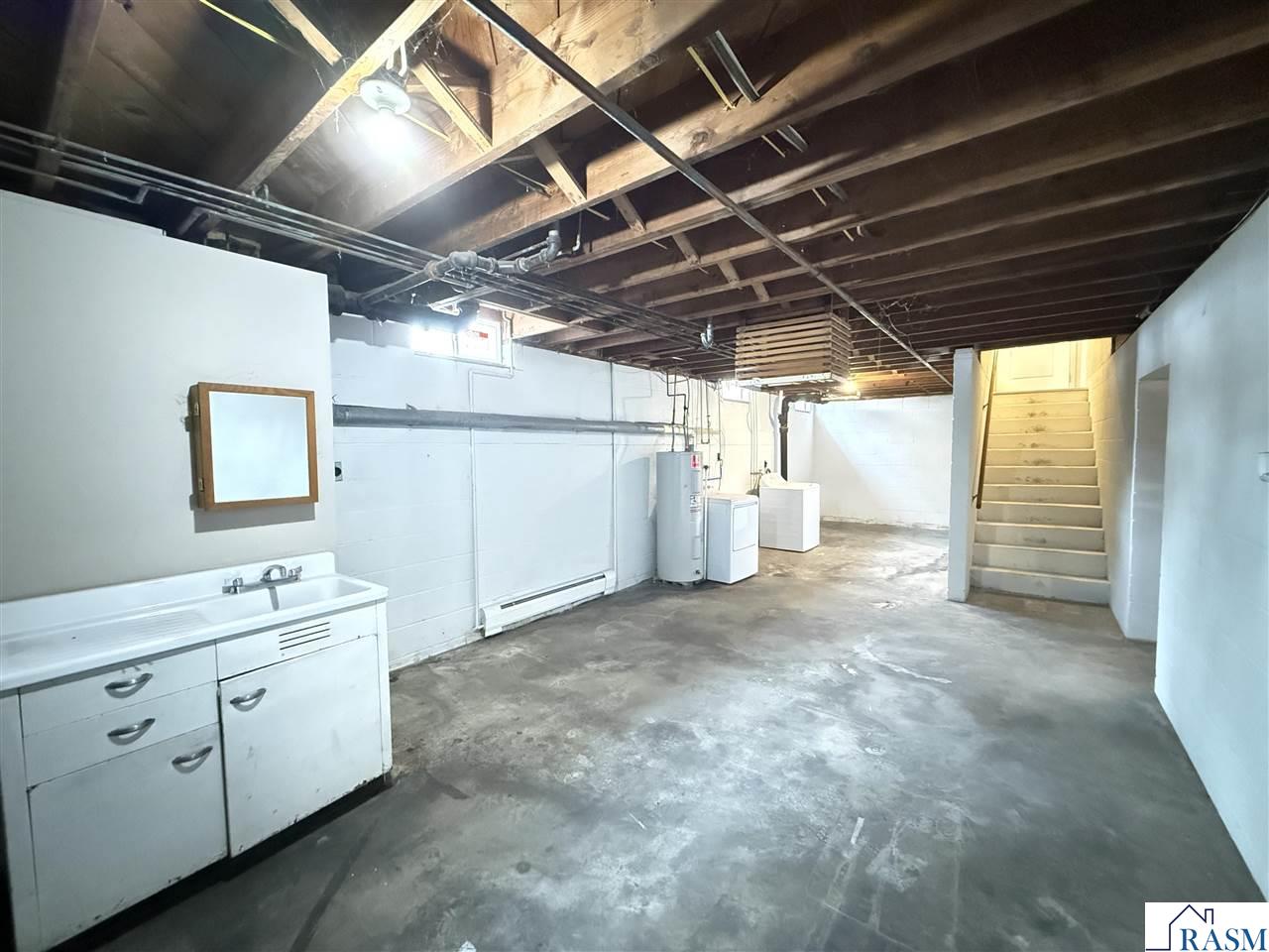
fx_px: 513
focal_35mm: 14
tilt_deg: -2.4
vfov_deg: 85.7
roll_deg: +0.6
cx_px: 634
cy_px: 476
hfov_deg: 102.1
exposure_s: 1/30
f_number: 2.2
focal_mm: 2.22
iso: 2000
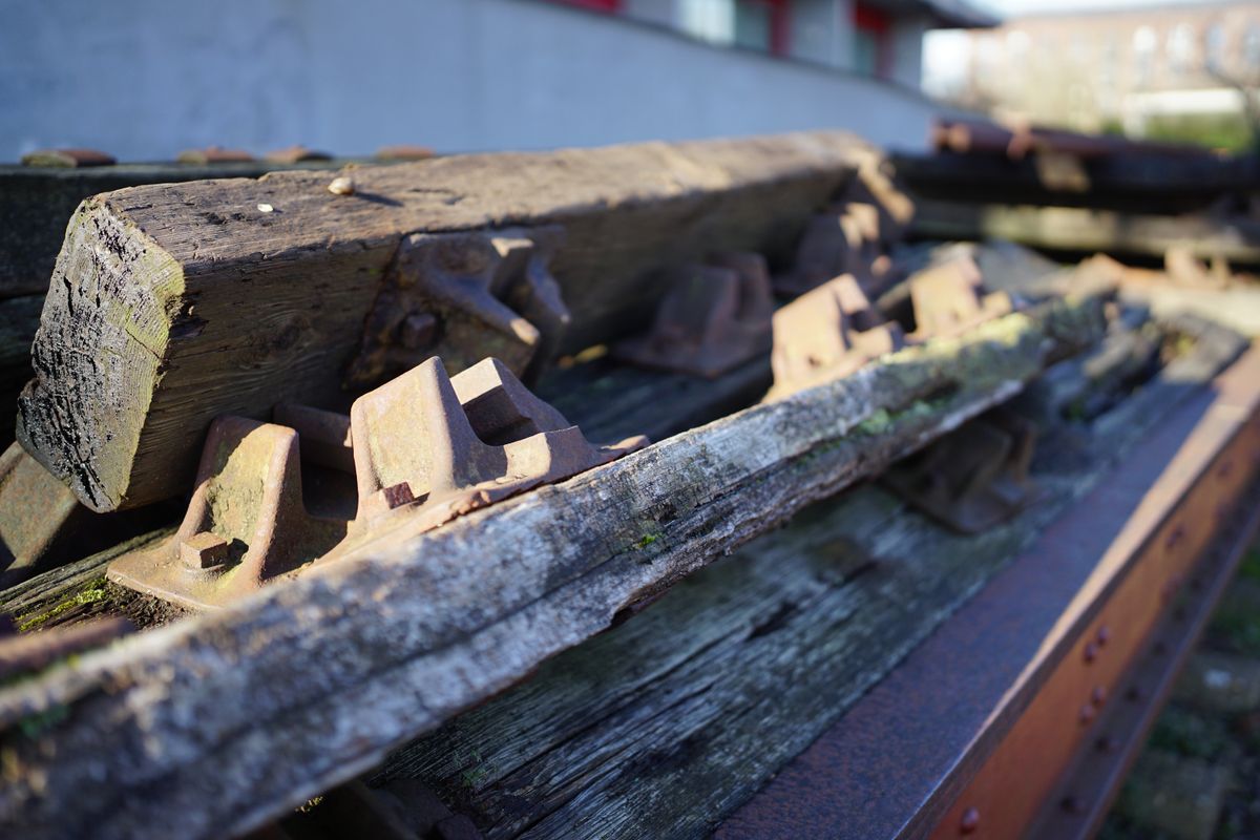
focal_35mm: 35
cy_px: 420
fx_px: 1225
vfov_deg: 37.9
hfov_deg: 54.4
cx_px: 630
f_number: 1.2
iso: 100
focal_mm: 35
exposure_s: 1/2000
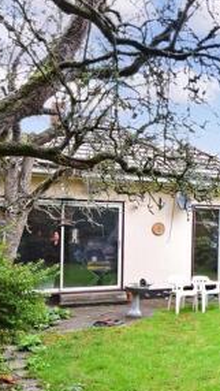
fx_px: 373
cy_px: 218
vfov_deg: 55.1
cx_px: 295
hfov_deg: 27.0
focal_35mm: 36
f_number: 5.6
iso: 400
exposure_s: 1/125
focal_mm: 10
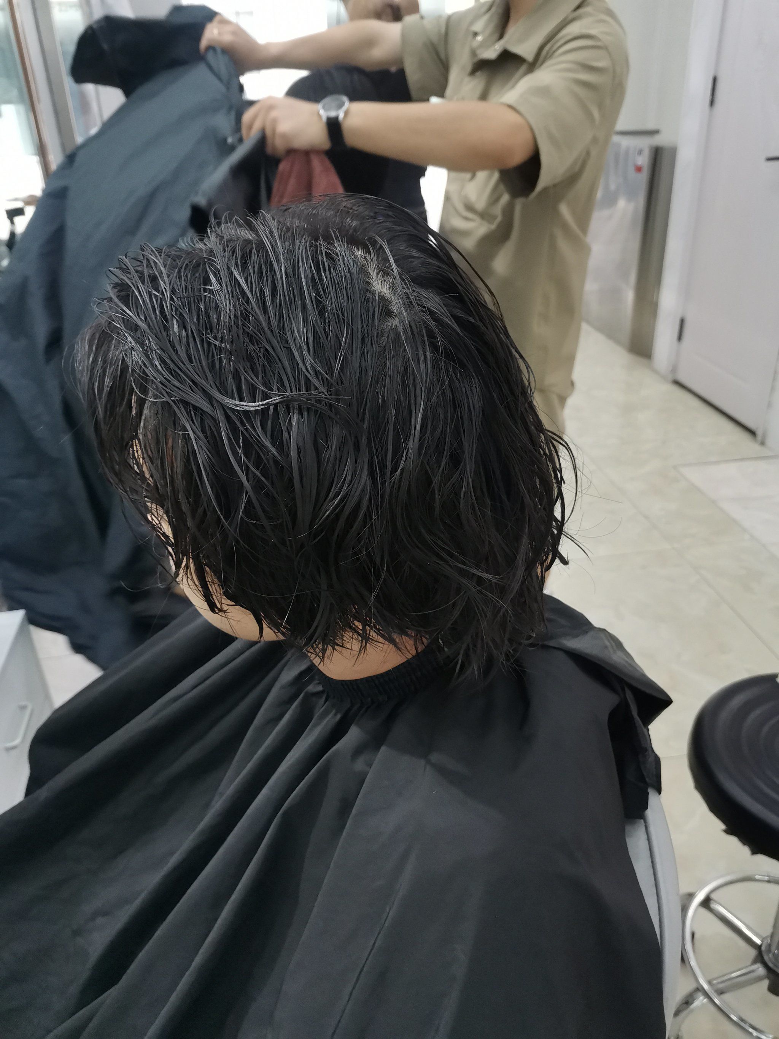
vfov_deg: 67.3
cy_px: 520
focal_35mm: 26
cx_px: 390
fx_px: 780
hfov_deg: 53.1
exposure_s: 1/100
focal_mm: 4.75
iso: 200
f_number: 2.4
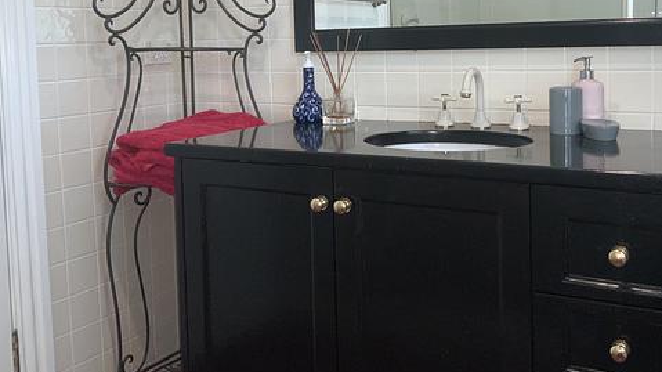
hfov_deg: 49.2
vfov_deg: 28.5
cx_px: 381
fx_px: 719
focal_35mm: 41
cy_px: 85
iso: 50
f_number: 1.8
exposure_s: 1/50
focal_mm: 3
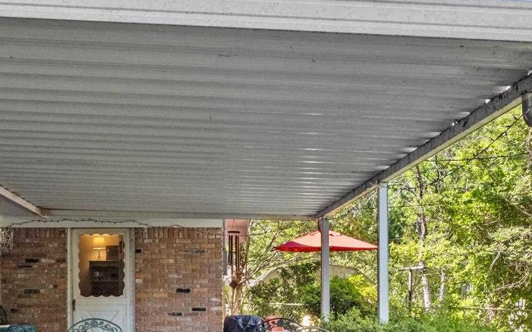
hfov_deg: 45.1
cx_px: 219
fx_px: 638
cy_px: 304
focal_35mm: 44
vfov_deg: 28.0
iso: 400
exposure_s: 1/25
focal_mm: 10
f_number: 7.1
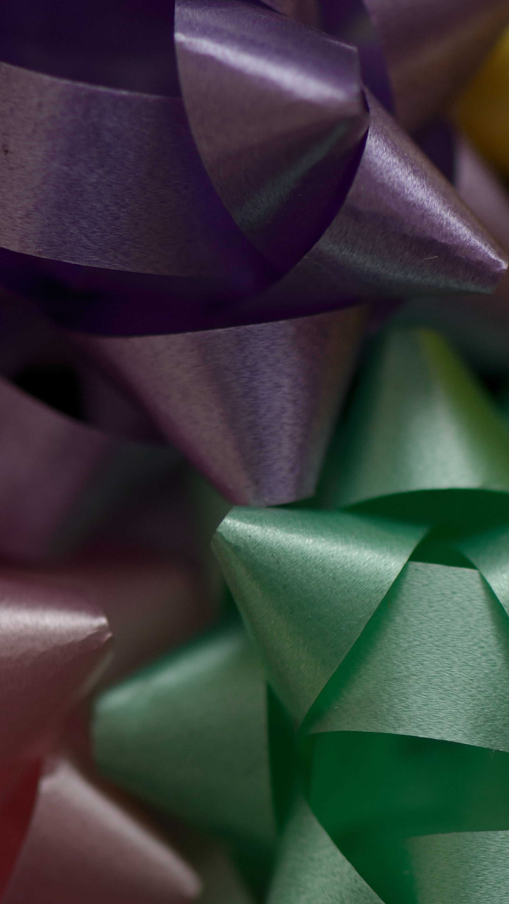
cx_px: 477
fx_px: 6211
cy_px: 463
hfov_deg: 4.7
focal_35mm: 259
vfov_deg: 8.3
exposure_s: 1/20
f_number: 3.3
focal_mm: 105
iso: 100
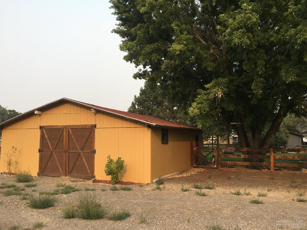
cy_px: 115
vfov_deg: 48.2
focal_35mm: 29
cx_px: 154
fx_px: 257
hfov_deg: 61.7
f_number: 2.2
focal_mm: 4.15
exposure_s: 1/746
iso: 25
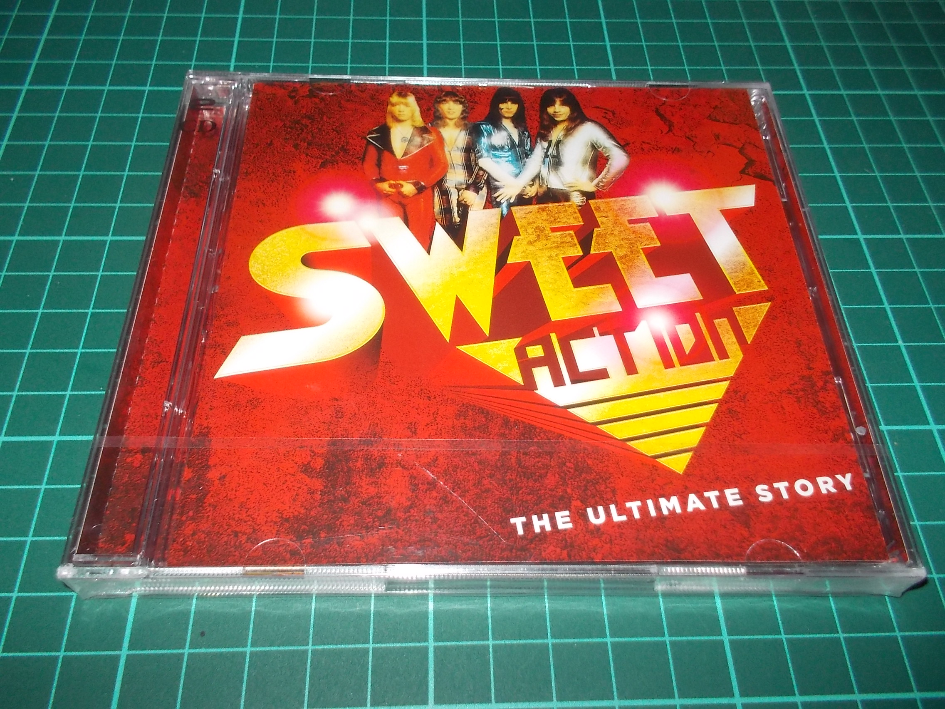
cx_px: 472
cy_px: 354
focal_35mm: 29
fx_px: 792
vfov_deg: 48.2
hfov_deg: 61.7
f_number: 3.3
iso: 200
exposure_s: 1/30
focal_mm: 4.1
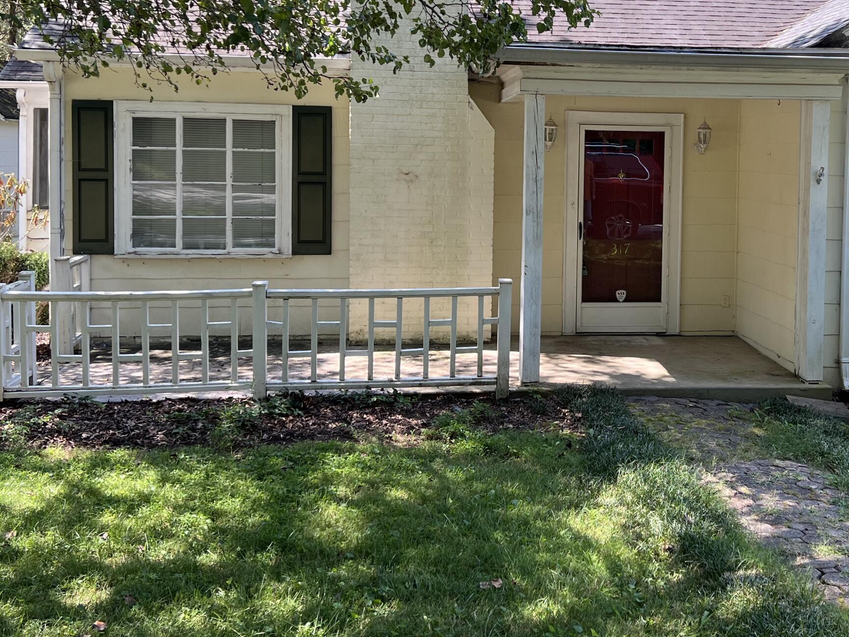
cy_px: 192
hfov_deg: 41.4
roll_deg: -0.3
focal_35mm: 45
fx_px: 1104
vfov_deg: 31.8
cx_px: 579
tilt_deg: -3.5
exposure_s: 1/359
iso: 50
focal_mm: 5.7
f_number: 1.5
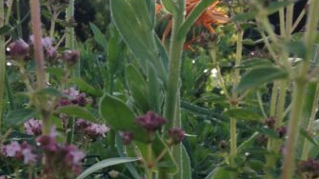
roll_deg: +1.8
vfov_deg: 10.9
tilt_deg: -8.2
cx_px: -22
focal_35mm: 110
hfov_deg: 18.8
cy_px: 157
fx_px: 930
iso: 50
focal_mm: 4.12
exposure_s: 1/308
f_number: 2.4
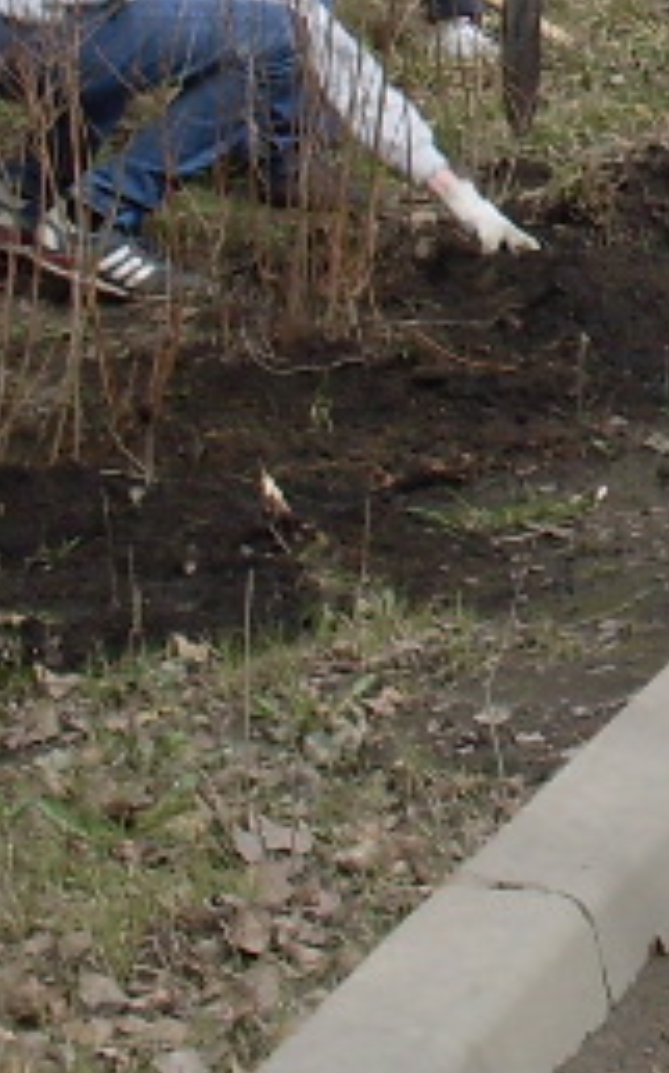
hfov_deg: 7.9
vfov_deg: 12.7
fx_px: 4673
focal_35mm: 160
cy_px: -316
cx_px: 1247
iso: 80
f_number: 8.4
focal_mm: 6.3
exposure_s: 1/60
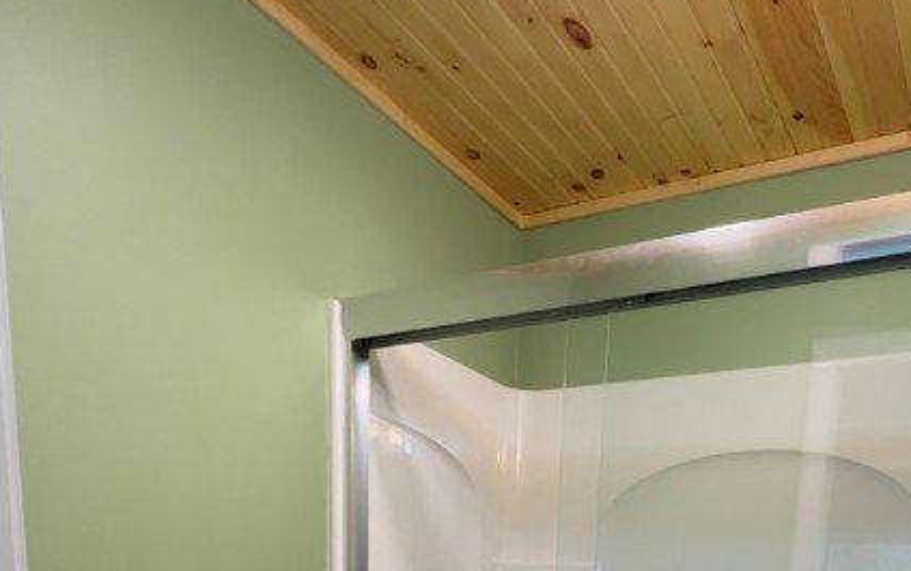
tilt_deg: -11.3
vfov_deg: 33.0
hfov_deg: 71.1
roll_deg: +0.6
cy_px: 778
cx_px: 581
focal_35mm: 25
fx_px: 621
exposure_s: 1/120
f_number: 1.8
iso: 160
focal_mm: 1.57
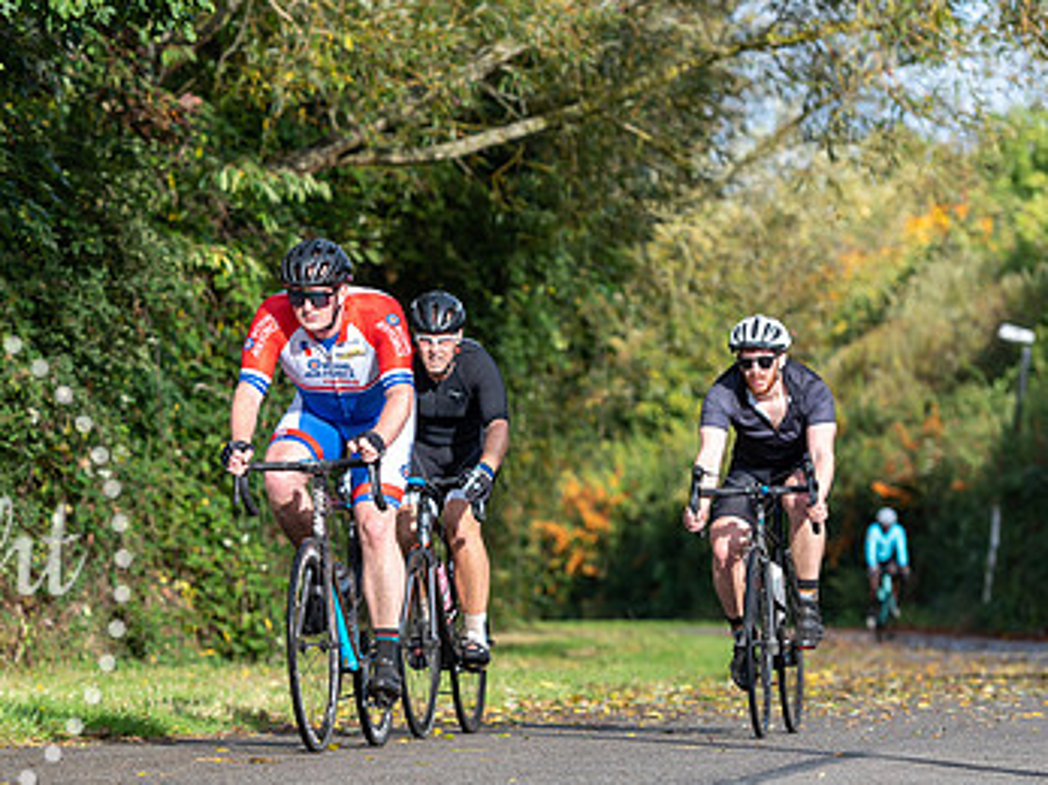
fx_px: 6325
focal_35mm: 209
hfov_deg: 9.5
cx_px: 317
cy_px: 409
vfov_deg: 7.1
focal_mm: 130
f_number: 3.5
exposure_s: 1/1000
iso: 200
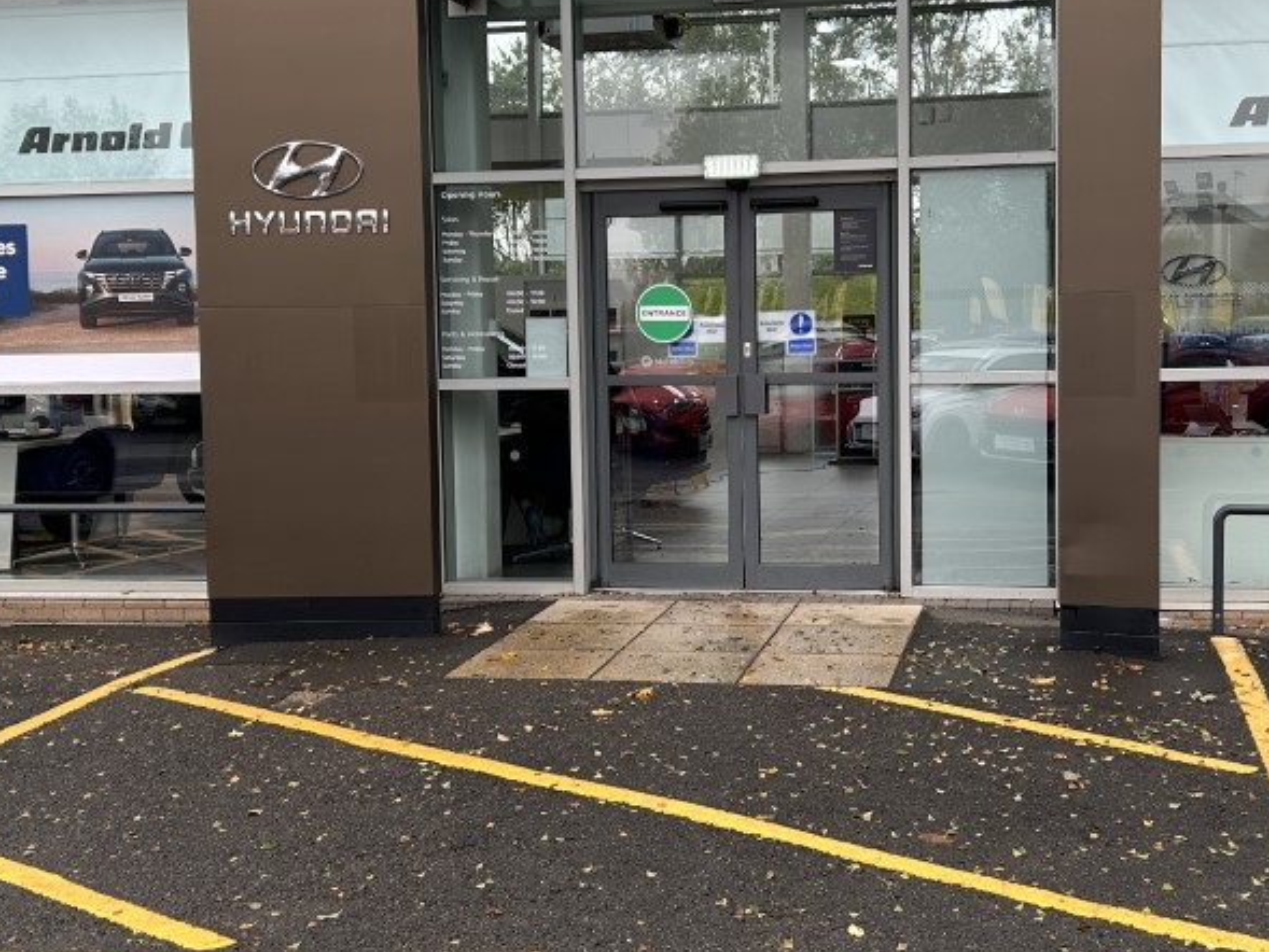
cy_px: 442
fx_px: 1943
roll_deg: +0.9
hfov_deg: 36.1
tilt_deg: -3.0
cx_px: 683
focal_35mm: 53
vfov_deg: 27.5
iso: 32
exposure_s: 1/128
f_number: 1.5
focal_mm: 5.7
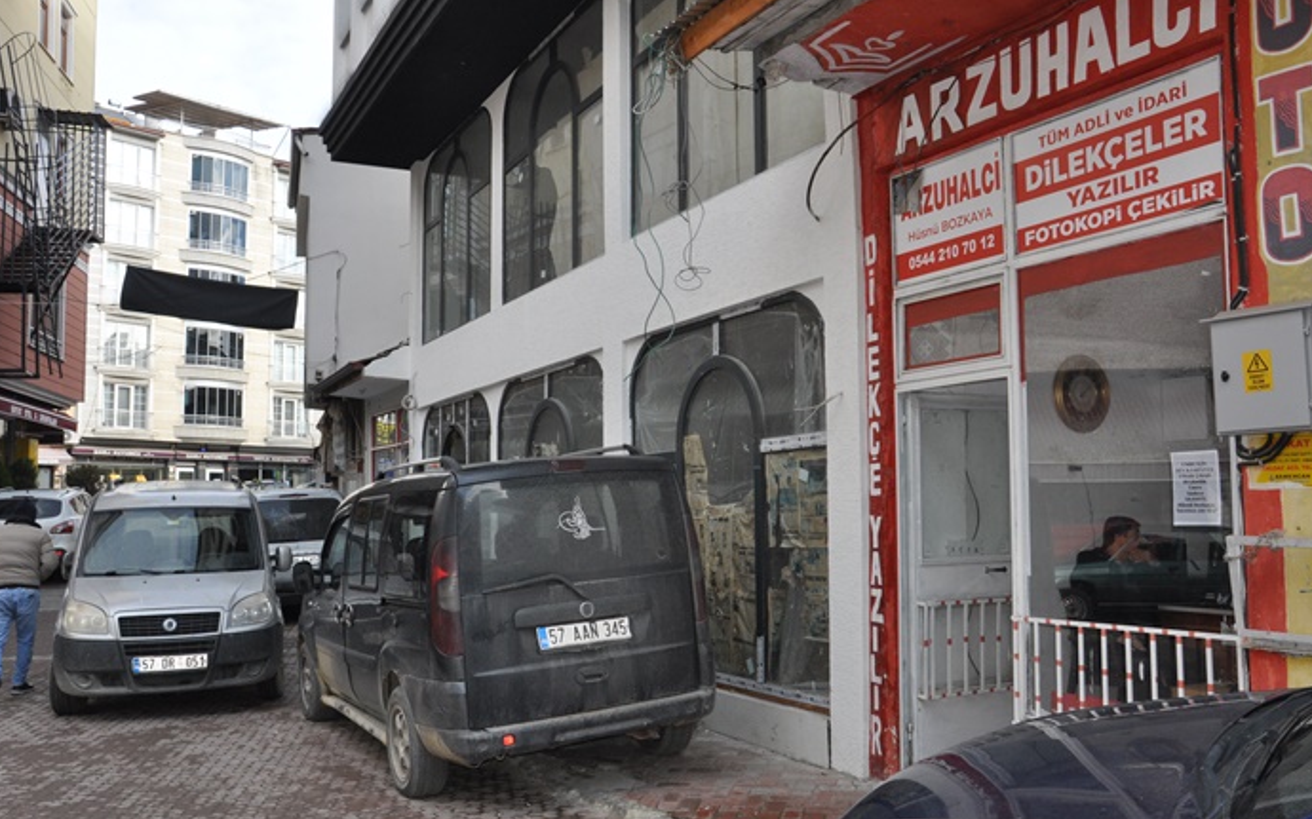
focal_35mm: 33
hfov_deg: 58.9
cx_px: 652
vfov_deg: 38.8
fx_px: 1162
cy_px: 427
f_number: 14
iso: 800
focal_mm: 21
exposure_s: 1/200
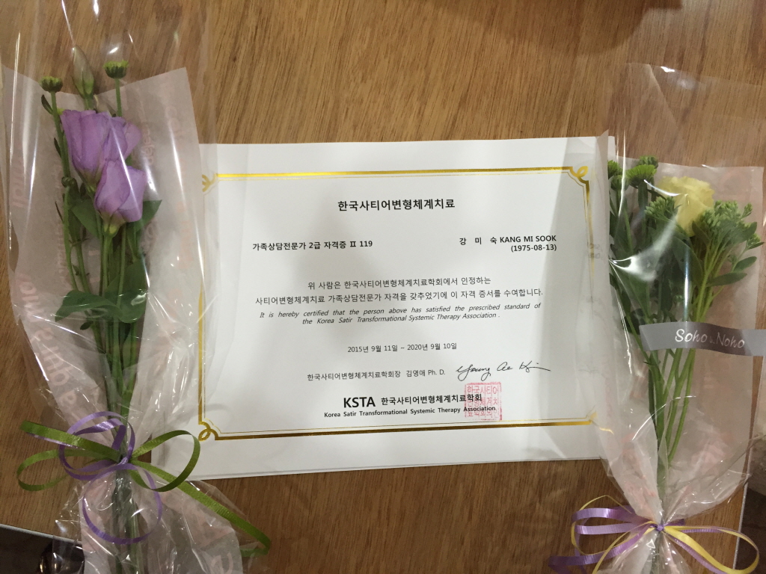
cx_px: 383
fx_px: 642
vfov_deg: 48.2
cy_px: 287
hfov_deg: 61.7
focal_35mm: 29
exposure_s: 1/30
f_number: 2.2
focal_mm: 4.15
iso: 80
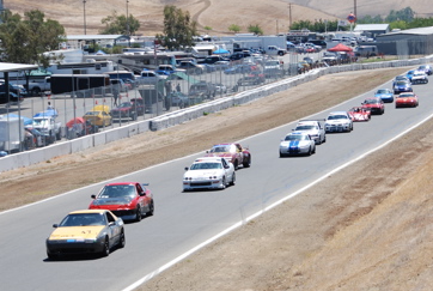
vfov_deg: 8.0
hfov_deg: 11.9
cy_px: 165
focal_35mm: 172
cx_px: 258
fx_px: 2072
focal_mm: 65
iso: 100
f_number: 5.6
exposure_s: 1/500
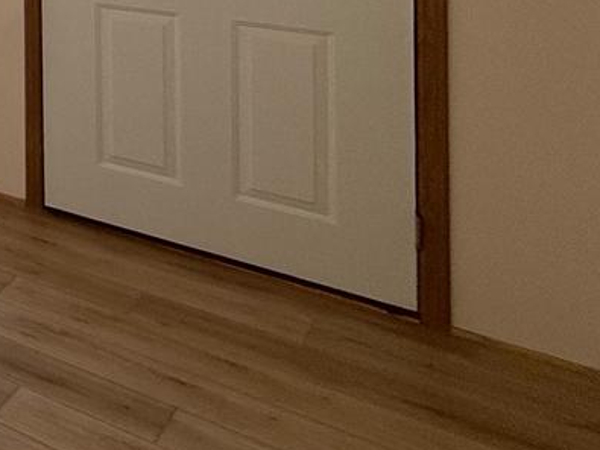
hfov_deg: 22.2
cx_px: -482
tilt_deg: +0.4
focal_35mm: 51
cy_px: -169
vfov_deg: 24.2
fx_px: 884
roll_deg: +1.7
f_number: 2.2
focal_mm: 2.22
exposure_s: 1/120
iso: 100
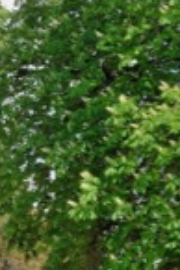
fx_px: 1201
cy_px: 139
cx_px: 225
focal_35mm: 160
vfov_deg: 12.9
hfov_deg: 8.5
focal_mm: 31
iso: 200
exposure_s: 1/50
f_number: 20
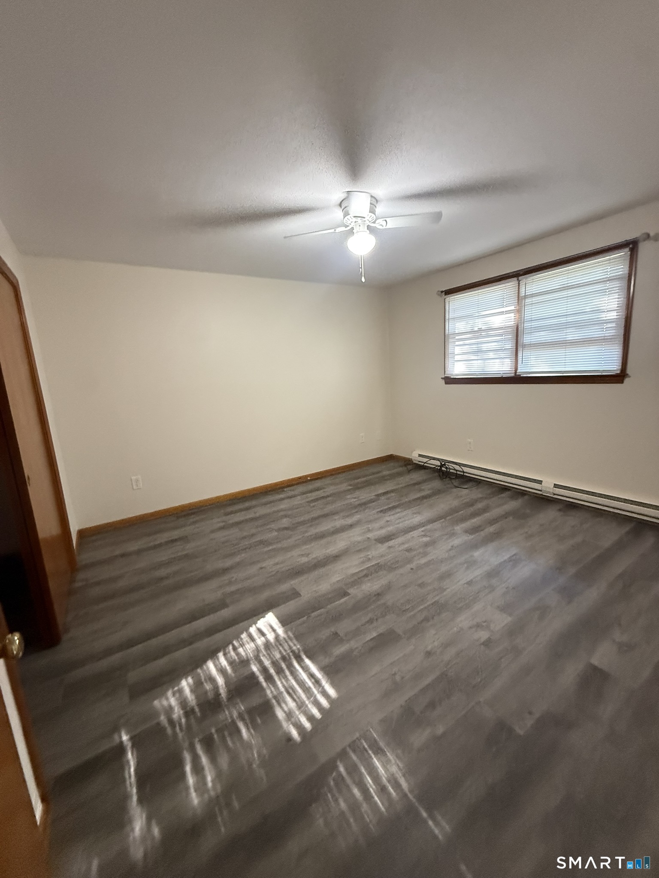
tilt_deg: -9.8
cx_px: 330
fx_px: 355
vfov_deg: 102.1
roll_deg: +4.2
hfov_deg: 85.7
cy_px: 439
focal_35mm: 14
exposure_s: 1/60
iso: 800
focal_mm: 2.22
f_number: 2.2
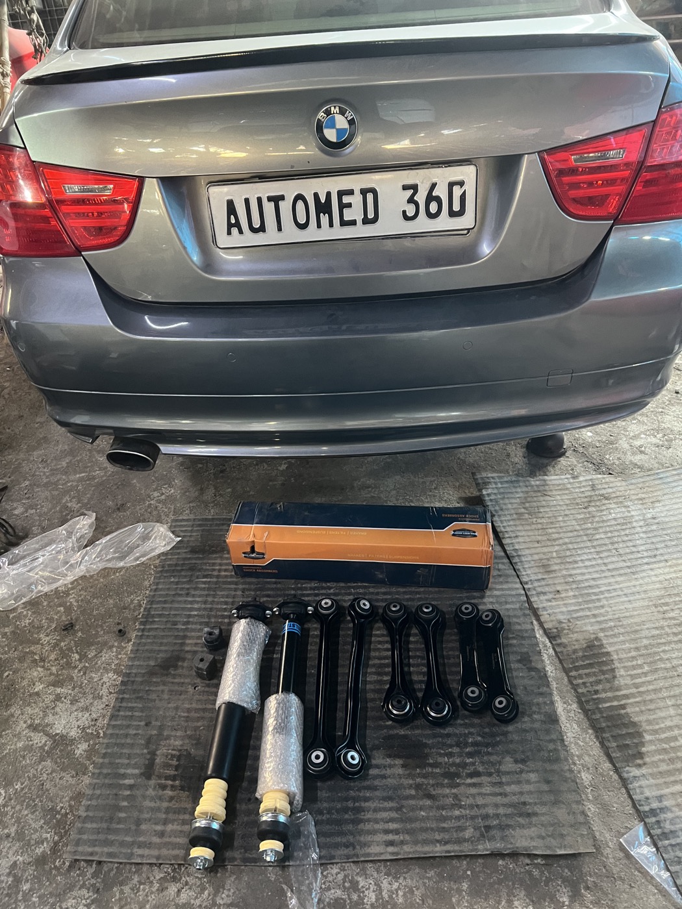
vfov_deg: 67.3
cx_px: 341
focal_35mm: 26
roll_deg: +3.5
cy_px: 454
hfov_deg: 53.1
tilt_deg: -35.9
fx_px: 683
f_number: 1.5
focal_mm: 5.7
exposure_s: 1/33
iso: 400
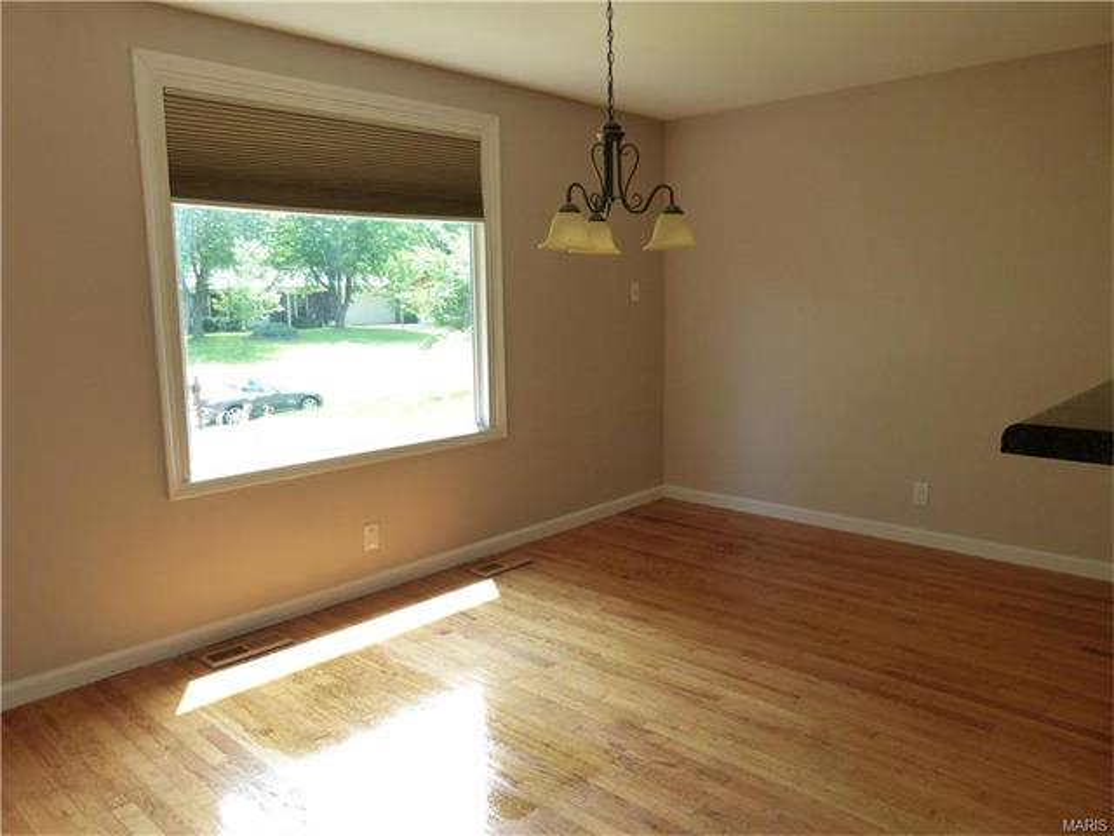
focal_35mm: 25
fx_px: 805
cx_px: 557
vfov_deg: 54.9
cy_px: 418
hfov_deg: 69.4
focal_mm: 4.5
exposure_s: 1/80
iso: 160
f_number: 2.8
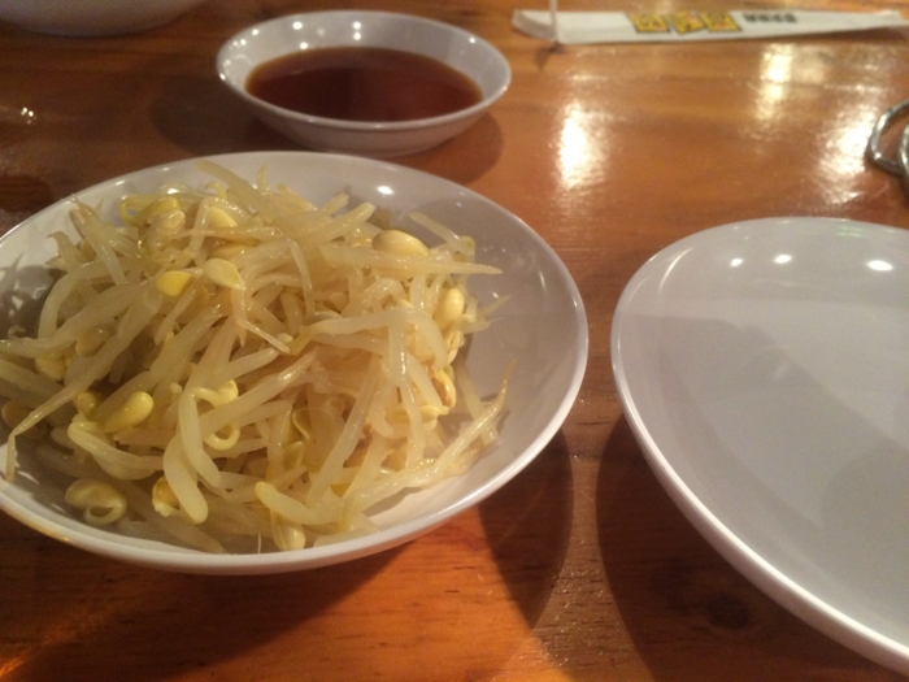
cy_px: 341
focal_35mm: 29
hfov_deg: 61.7
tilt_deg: -39.8
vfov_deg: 48.2
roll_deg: -4.7
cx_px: 454
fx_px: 762
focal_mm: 4.15
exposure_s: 1/33
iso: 320
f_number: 2.2
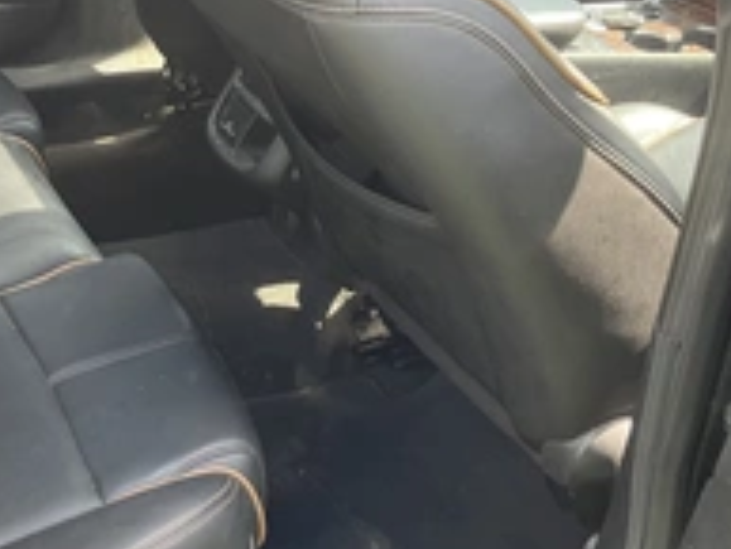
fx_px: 1268
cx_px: 136
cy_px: 288
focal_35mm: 60
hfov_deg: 31.3
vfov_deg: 24.4
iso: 50
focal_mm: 3
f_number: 1.8
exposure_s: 1/122
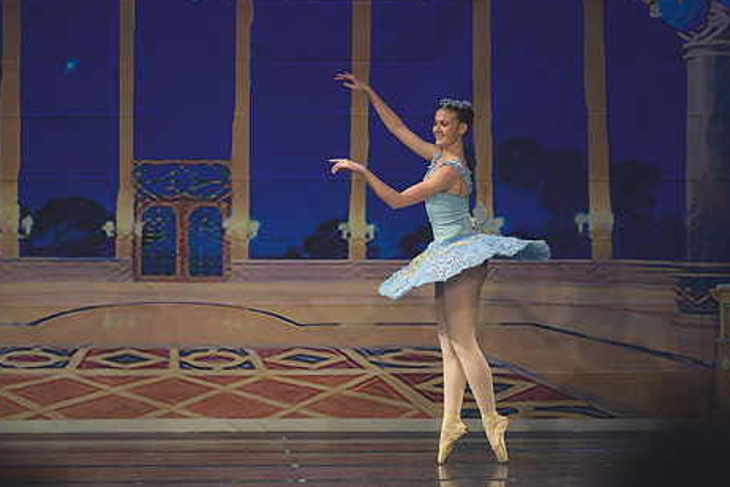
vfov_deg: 4.5
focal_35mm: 303
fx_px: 6144
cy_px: 261
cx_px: 310
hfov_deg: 6.8
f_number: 2.8
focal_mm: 200
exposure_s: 1/320
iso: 500
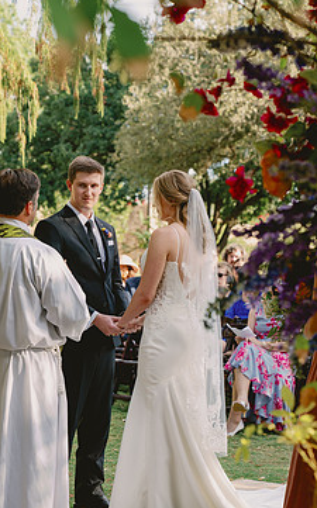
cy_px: 308
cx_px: 154
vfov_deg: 23.3
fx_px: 1233
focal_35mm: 89
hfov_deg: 14.7
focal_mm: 70
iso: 200
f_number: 4
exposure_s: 1/250
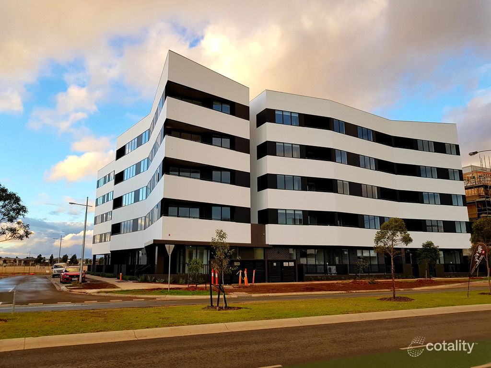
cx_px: 246
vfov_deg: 53.1
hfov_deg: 67.3
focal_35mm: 26
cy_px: 184
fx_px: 369
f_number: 1.7
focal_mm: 4.2
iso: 40
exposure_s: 1/337
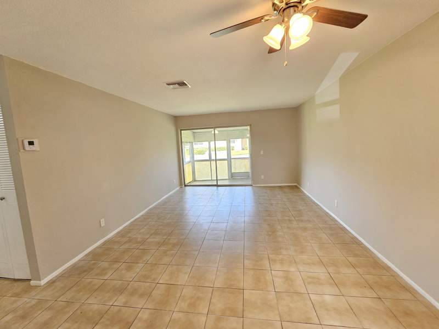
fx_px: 165
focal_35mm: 13
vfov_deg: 89.9
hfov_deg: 106.2
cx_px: 220
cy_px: 164
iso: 250
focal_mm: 2.2
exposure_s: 1/60
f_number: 2.2
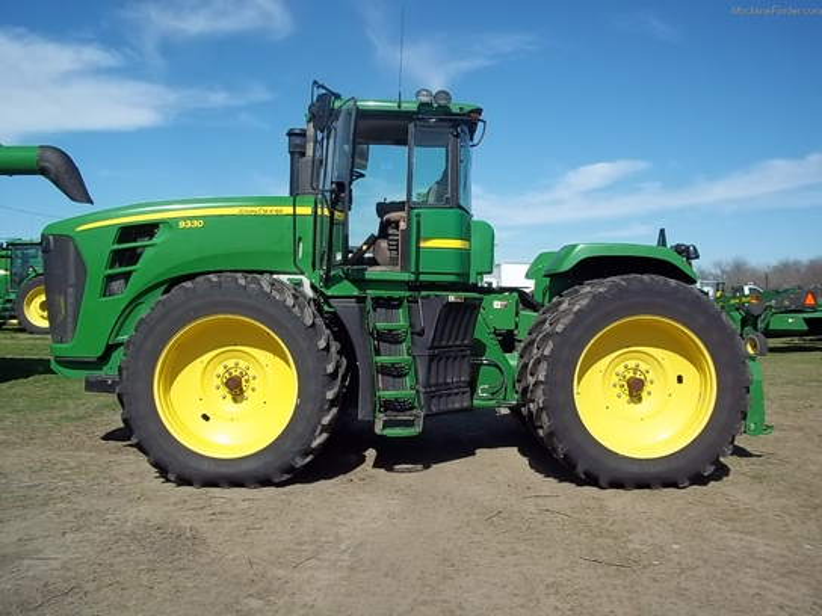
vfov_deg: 39.7
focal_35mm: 36
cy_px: 308
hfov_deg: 51.4
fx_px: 855
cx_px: 411
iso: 80
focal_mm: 6.5
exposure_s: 1/320
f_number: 8
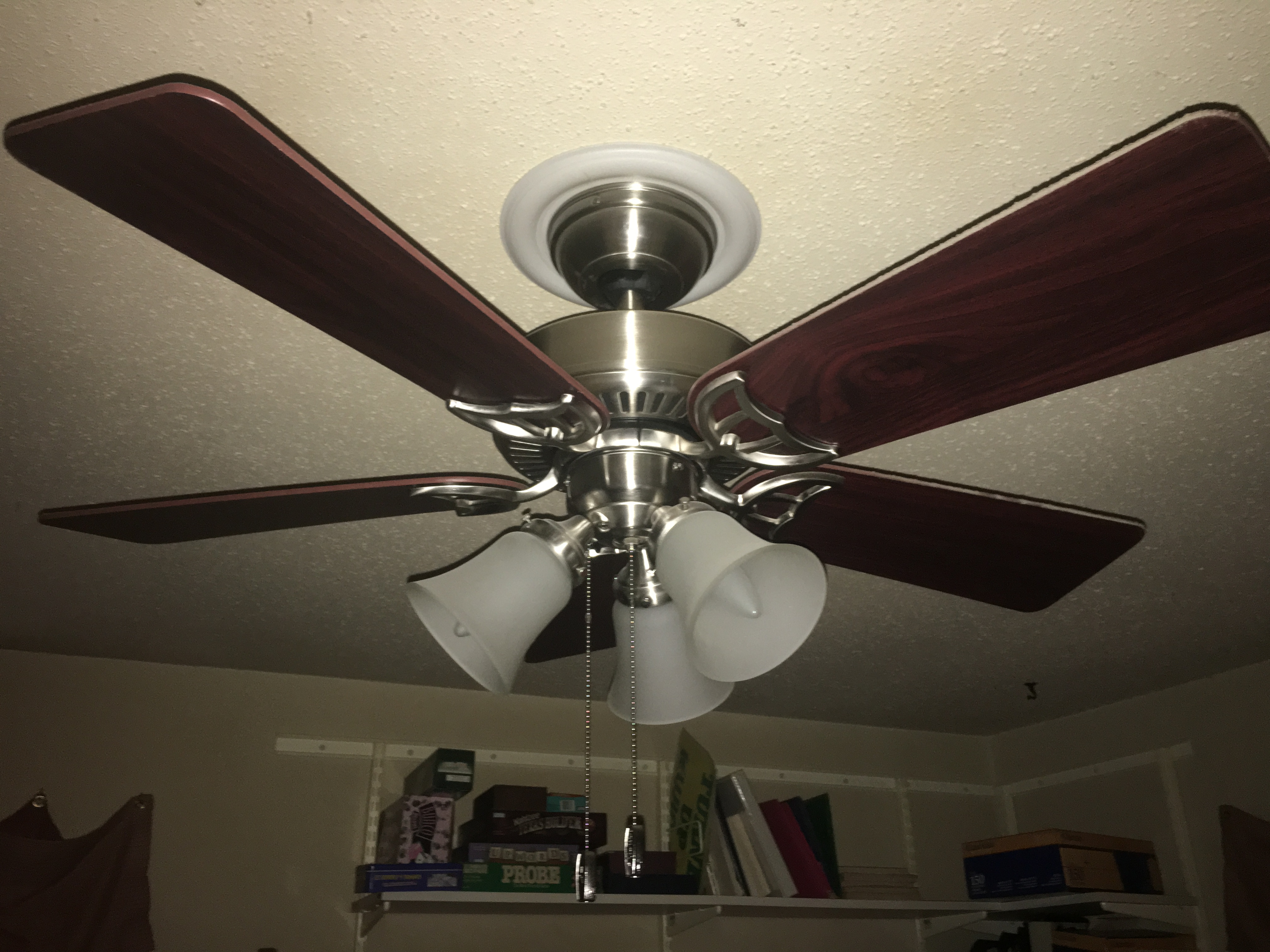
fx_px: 1064
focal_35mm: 29
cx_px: 635
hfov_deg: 61.7
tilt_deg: +24.9
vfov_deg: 48.2
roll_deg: +0.8
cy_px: 476
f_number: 2.2
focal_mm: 4.15
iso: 125
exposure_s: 1/16
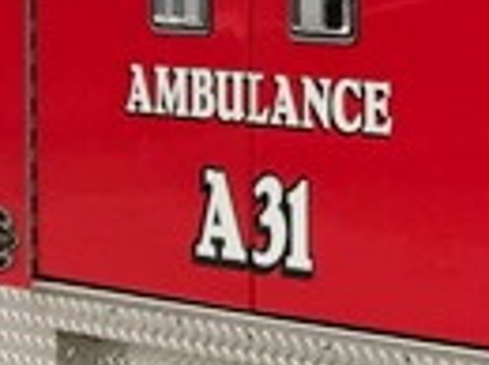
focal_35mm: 221
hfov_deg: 8.2
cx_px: 1196
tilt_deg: -0.7
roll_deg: -1.5
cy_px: -83
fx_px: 3116
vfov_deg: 6.7
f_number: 1.8
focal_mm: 3.99
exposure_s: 1/251
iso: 20
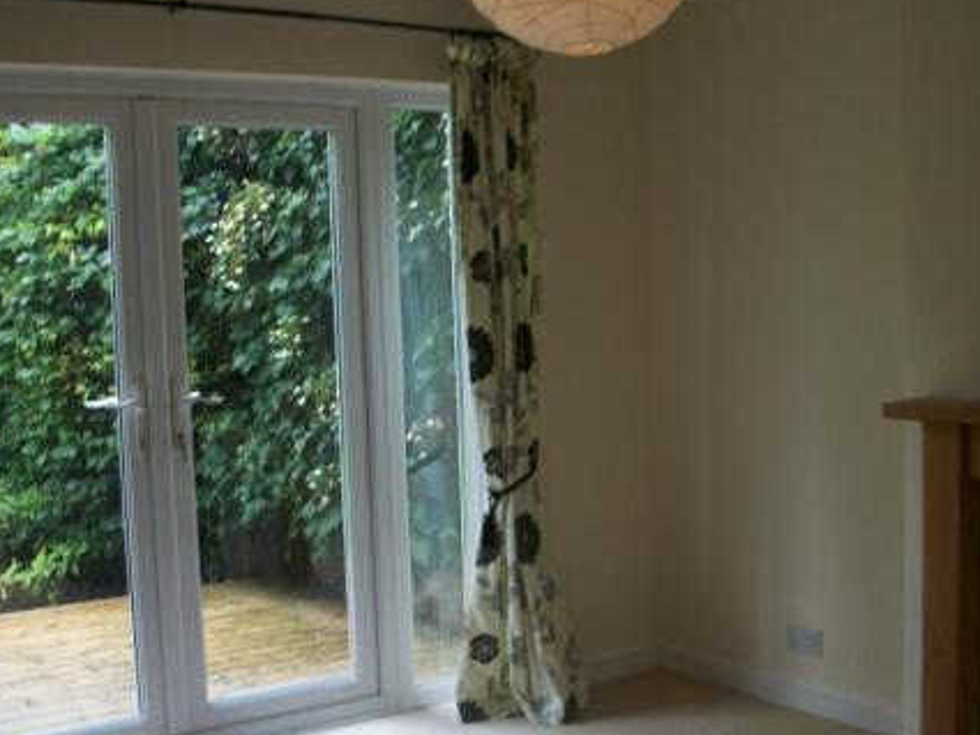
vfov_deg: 30.1
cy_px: 469
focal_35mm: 48
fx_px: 1359
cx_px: 462
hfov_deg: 39.6
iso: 113
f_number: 3.1
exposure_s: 1/60
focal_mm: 6.3
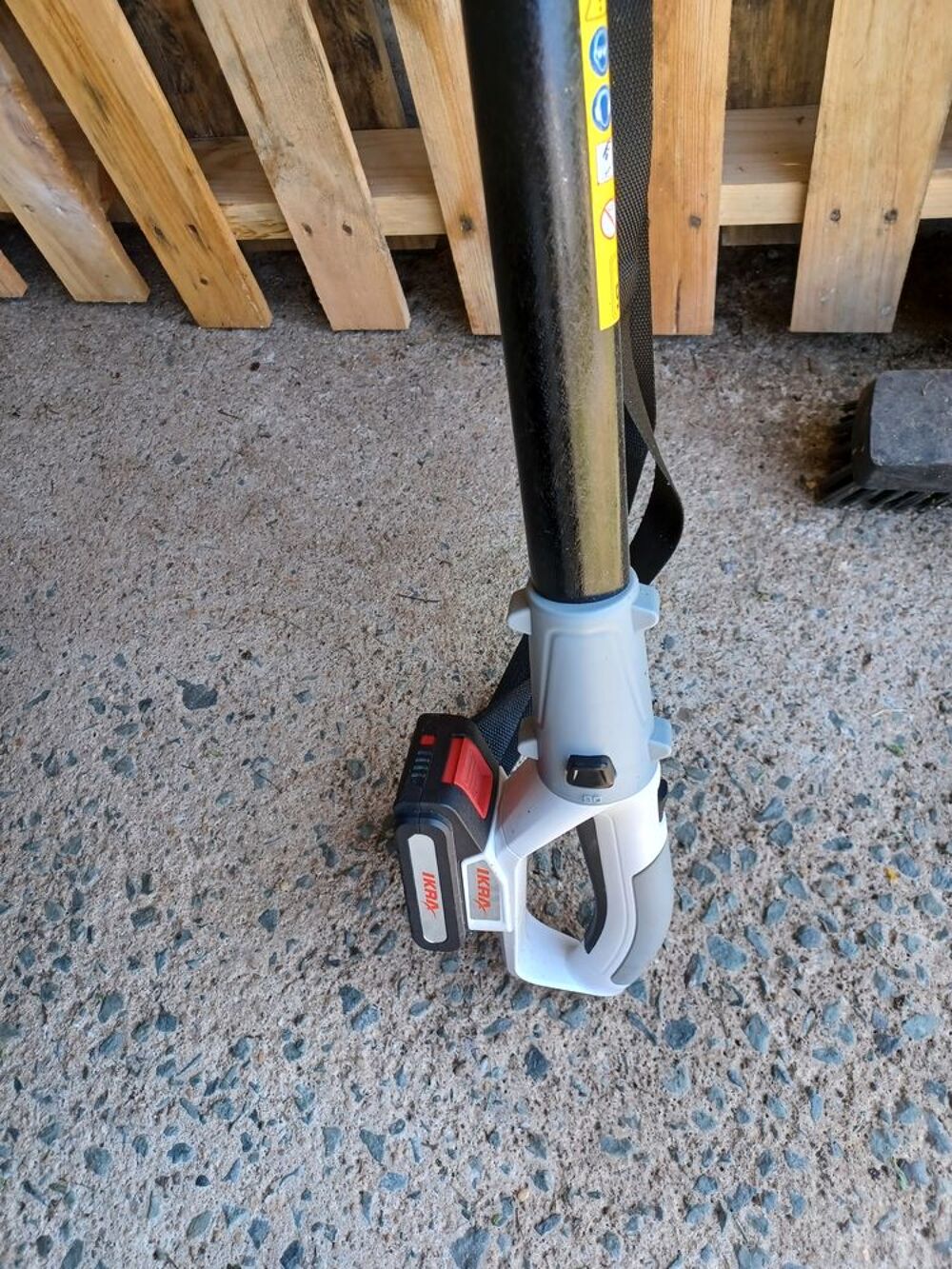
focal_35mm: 25
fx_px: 917
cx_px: 476
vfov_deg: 69.4
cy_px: 634
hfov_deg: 54.9
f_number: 1.8
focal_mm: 4.6
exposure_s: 1/50
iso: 50
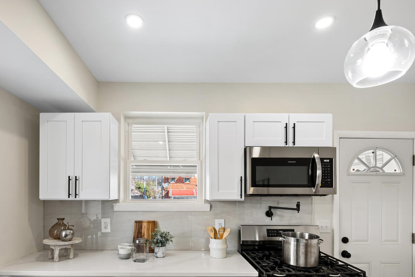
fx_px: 231
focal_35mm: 20
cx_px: 180
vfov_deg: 60.0
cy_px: 192
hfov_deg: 83.5
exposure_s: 1/4
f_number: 8
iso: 200
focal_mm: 14
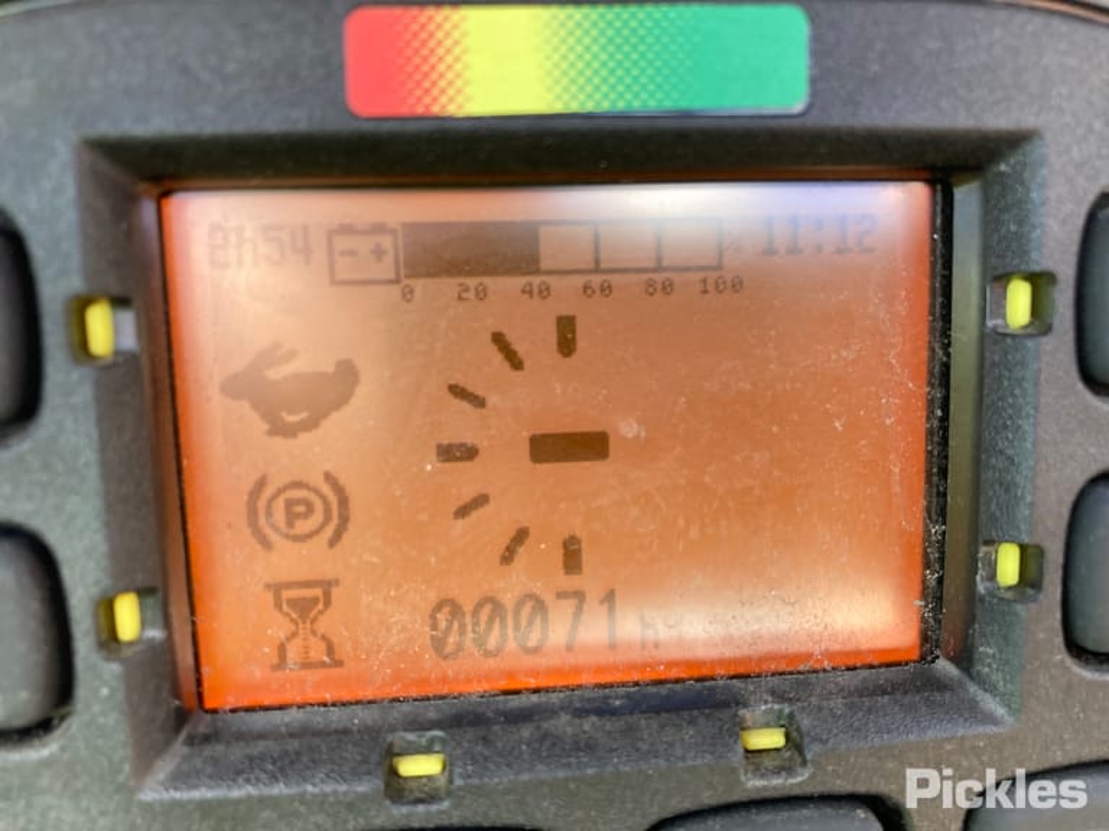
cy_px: 416
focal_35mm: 28
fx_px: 897
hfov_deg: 63.4
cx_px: 554
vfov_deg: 49.7
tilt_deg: -35.7
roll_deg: +1.0
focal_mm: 3.99
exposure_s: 1/121
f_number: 1.8
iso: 64
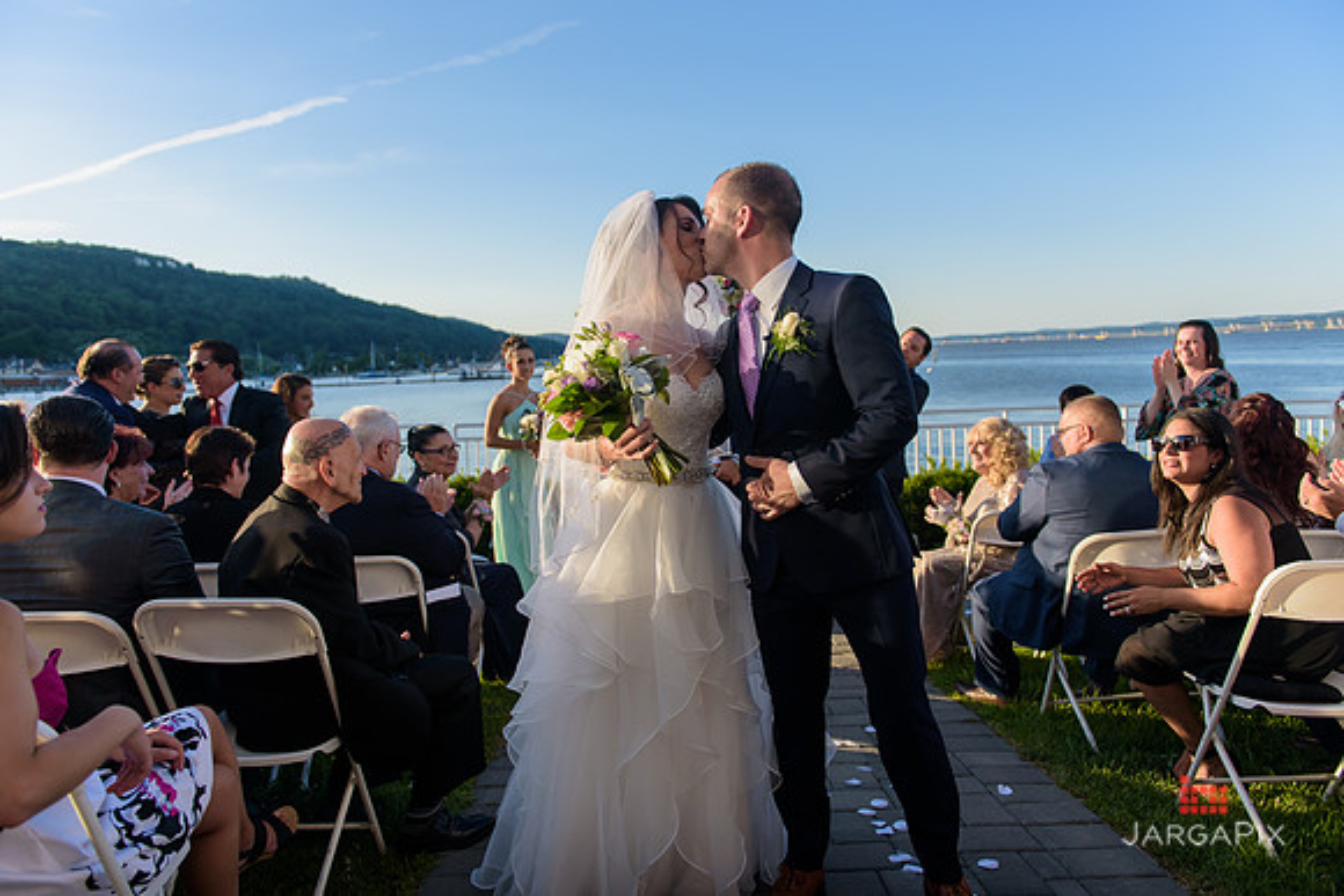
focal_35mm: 24
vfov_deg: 53.2
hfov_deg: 73.7
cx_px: 672
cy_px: 448
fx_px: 896
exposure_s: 1/1600
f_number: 3.2
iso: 200
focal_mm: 24
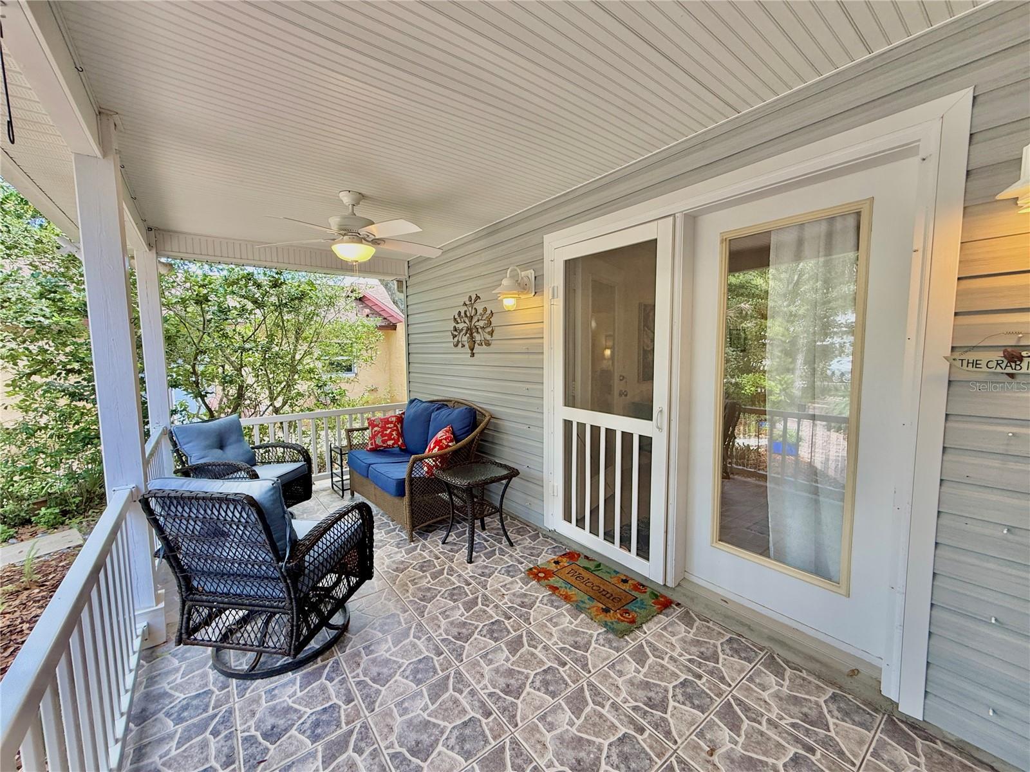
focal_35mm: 14
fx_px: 417
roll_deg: -1.2
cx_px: 515
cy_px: 386
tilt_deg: -4.6
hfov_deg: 102.1
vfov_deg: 85.7
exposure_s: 1/99
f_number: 2.2
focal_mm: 2.22
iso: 125
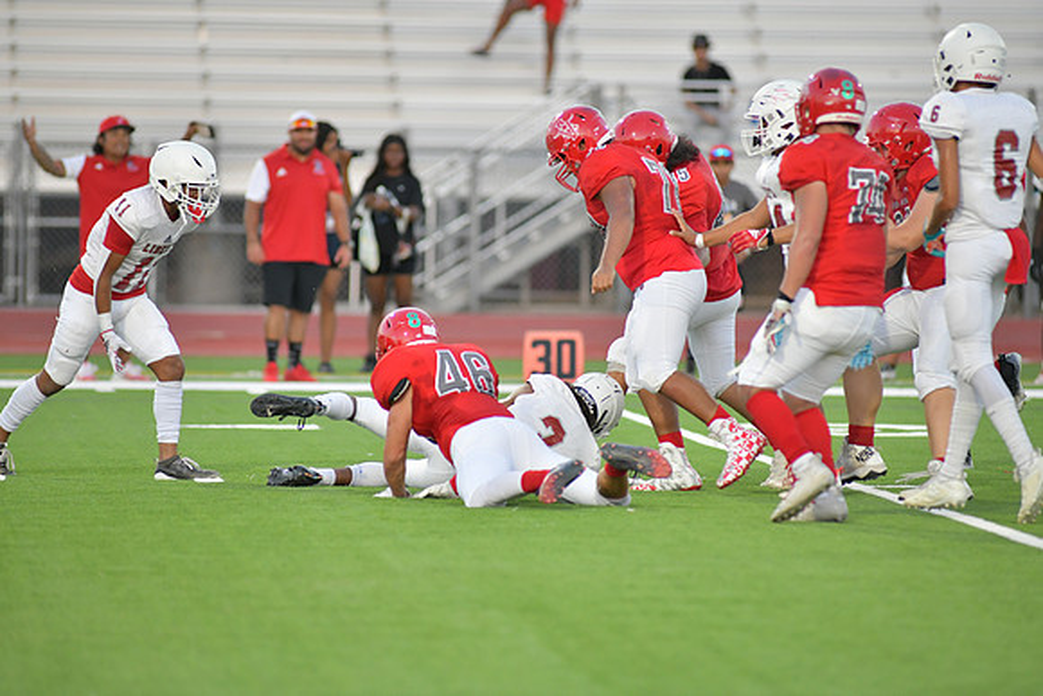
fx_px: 8693
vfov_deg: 4.6
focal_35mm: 300
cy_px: 348
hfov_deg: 6.9
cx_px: 522
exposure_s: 1/1250
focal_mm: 300
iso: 2500
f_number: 3.5
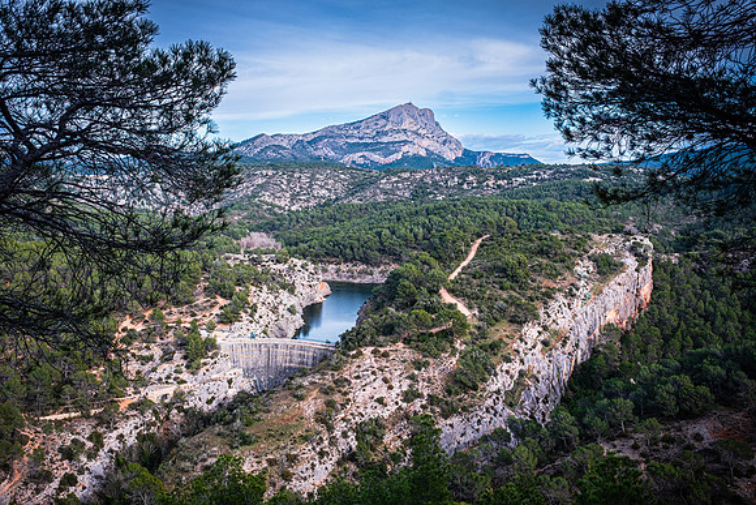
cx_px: 378
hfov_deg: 54.4
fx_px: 735
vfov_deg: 37.9
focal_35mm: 35
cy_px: 252
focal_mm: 23
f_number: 8
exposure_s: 1/40
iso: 160
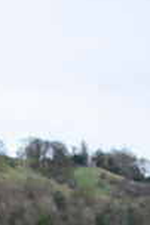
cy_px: 287
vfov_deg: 9.8
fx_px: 1297
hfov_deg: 6.5
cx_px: -71
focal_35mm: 207
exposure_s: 1/1000
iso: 1000
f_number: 3.5
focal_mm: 70
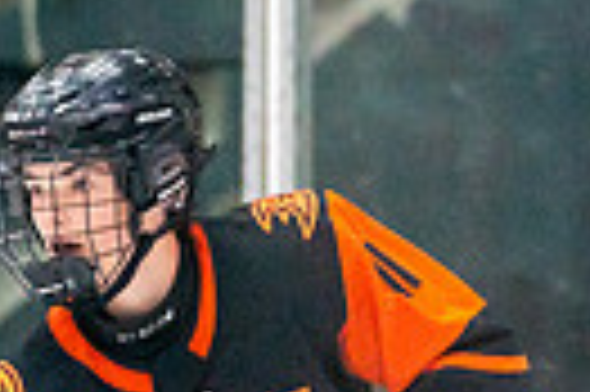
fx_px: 13455
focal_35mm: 822
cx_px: 282
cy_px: 795
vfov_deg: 1.7
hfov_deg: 2.5
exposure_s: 1/1250
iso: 3200
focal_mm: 155
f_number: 2.8
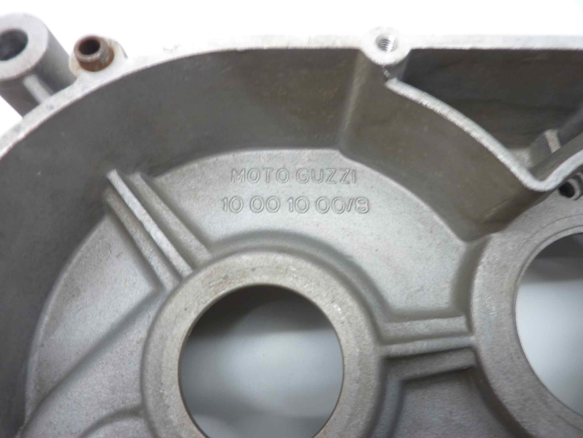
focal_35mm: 25
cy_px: 219
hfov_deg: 69.4
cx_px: 292
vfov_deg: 54.9
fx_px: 421
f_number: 3.3
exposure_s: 1/8
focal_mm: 4.1
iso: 80
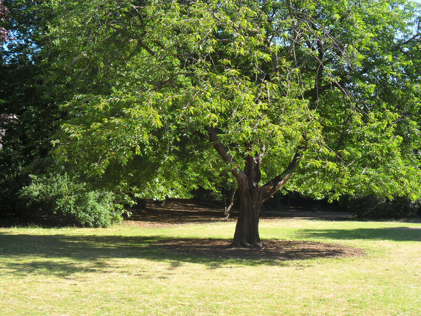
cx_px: 210
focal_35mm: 44
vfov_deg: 32.9
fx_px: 535
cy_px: 158
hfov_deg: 42.9
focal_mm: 7.8
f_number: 4.5
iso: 100
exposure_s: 1/180
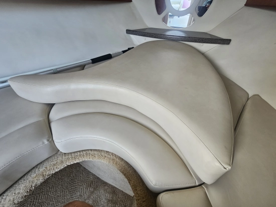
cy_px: 104
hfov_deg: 106.2
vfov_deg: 90.0
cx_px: 138
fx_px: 104
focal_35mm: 13
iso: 125
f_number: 2.2
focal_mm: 2.2
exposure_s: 1/60
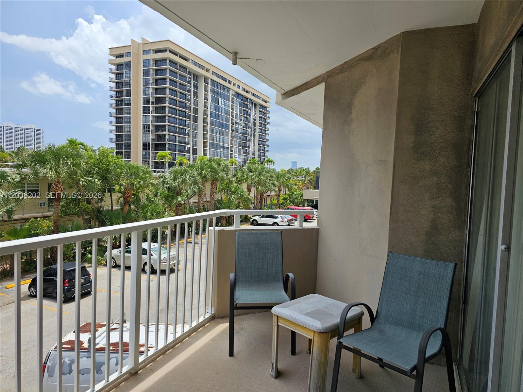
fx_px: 347
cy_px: 196
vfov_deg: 58.9
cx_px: 262
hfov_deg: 73.9
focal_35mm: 23
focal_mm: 6.3
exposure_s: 1/574
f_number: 1.7
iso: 10
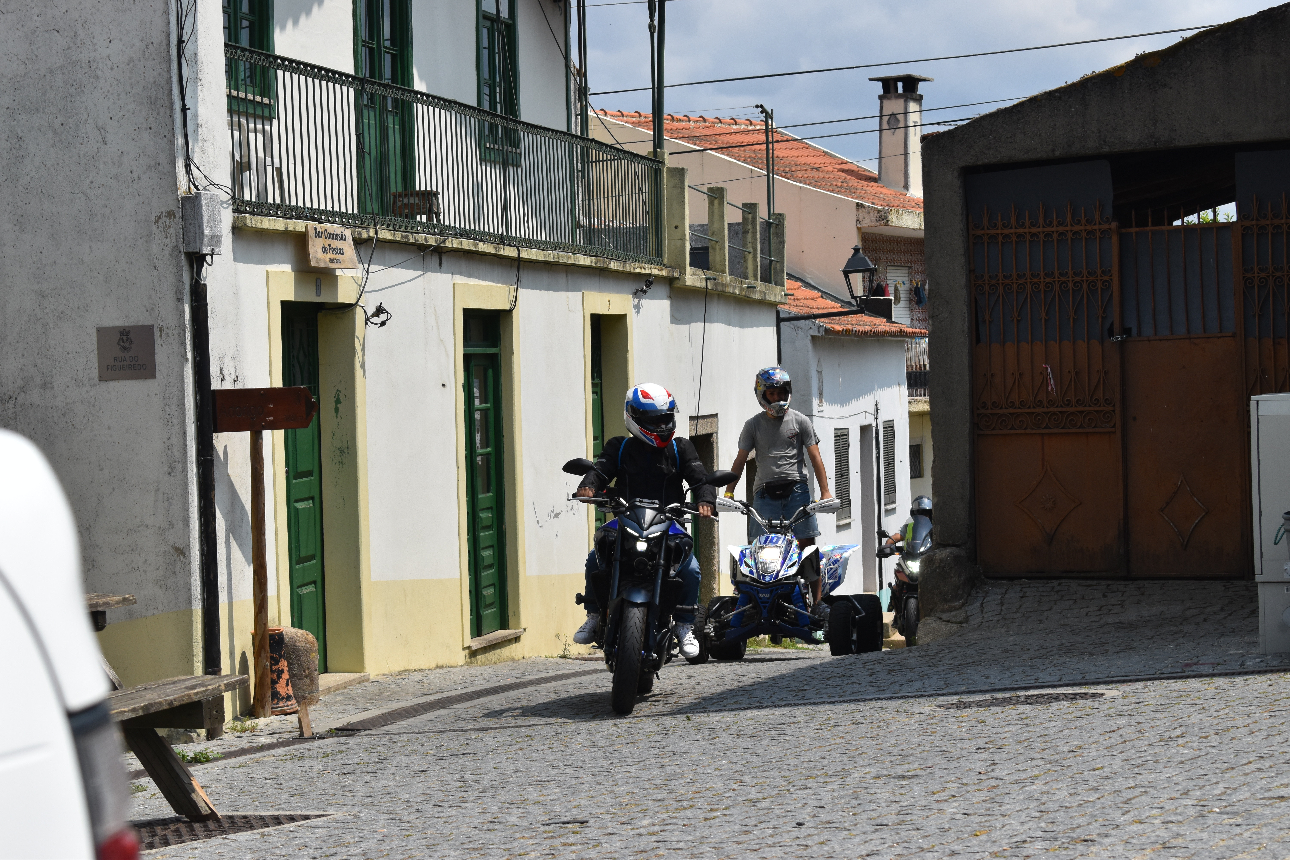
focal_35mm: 82
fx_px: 2956
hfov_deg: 24.6
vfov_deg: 16.6
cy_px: 430
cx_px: 645
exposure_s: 1/2000
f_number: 7.1
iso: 400
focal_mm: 55
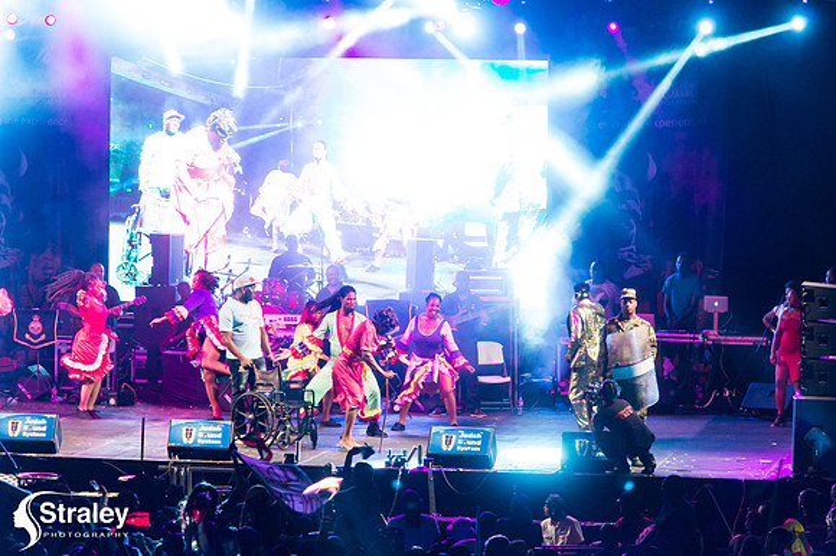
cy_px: 278
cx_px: 418
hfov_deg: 9.8
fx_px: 4874
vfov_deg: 6.5
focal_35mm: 210
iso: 3200
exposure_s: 1/160
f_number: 5.6
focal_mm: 210
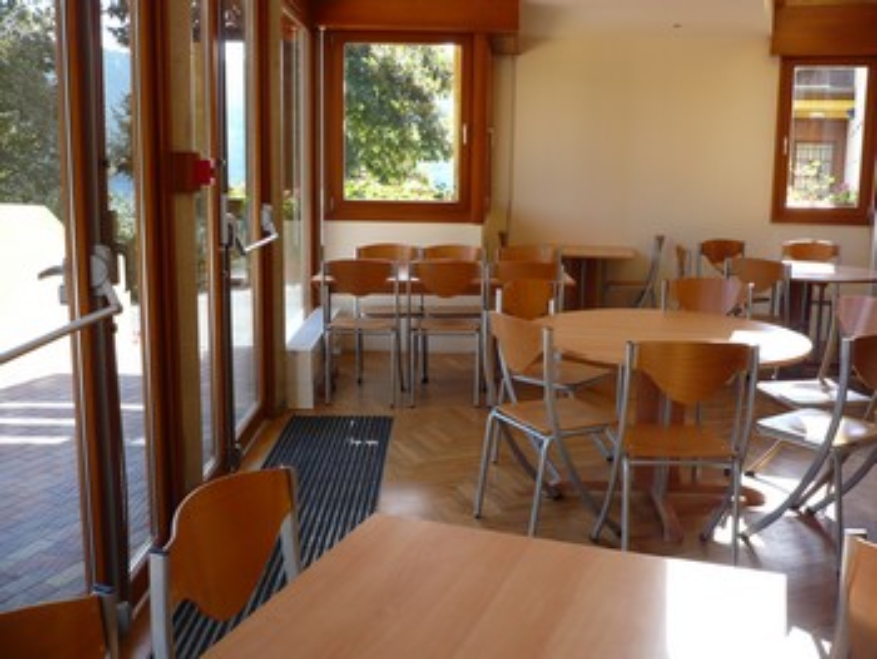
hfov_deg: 52.6
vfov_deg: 40.7
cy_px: 330
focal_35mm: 35
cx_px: 438
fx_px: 887
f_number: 2.8
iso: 100
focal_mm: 5.8
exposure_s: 1/125
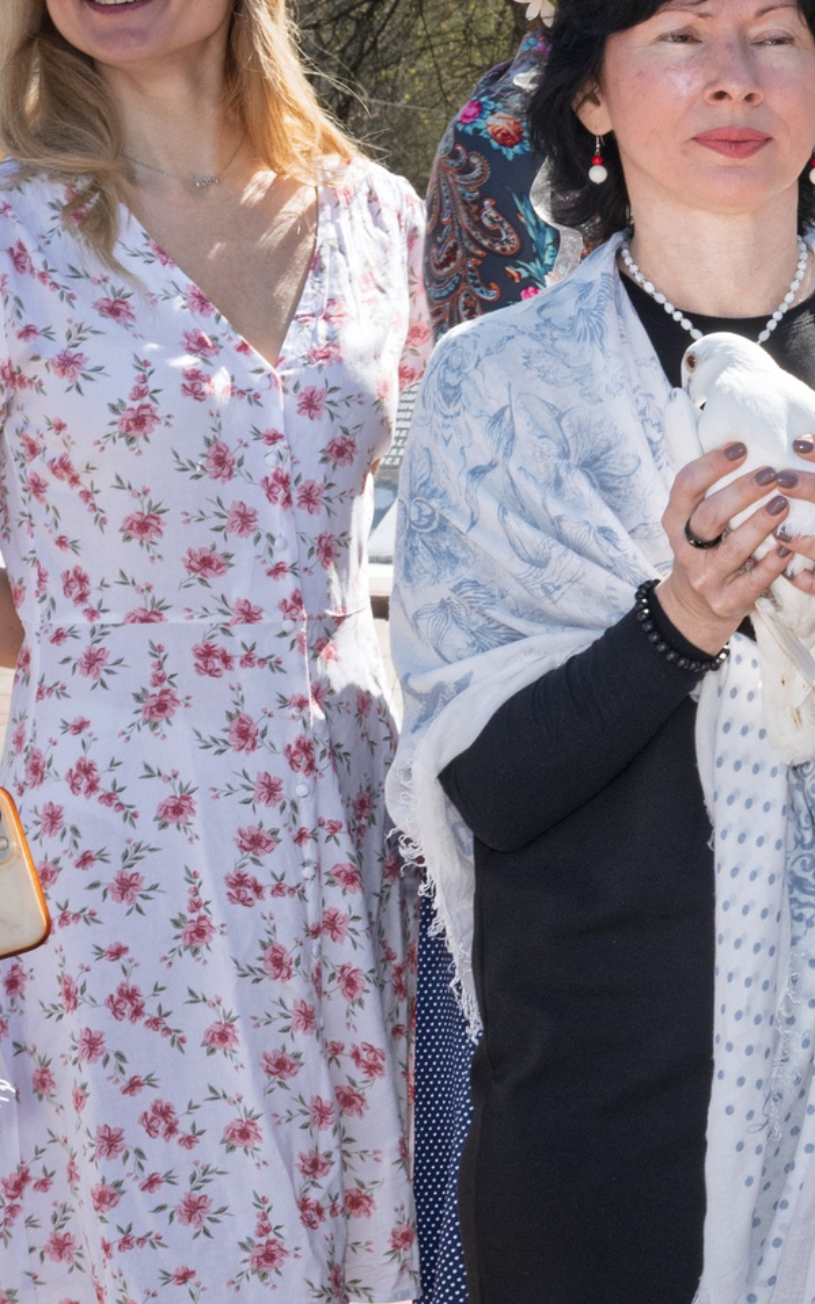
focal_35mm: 114
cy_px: 755
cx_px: 1535
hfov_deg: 10.7
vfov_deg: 18.3
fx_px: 4051
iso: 250
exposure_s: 1/200
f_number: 14
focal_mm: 41
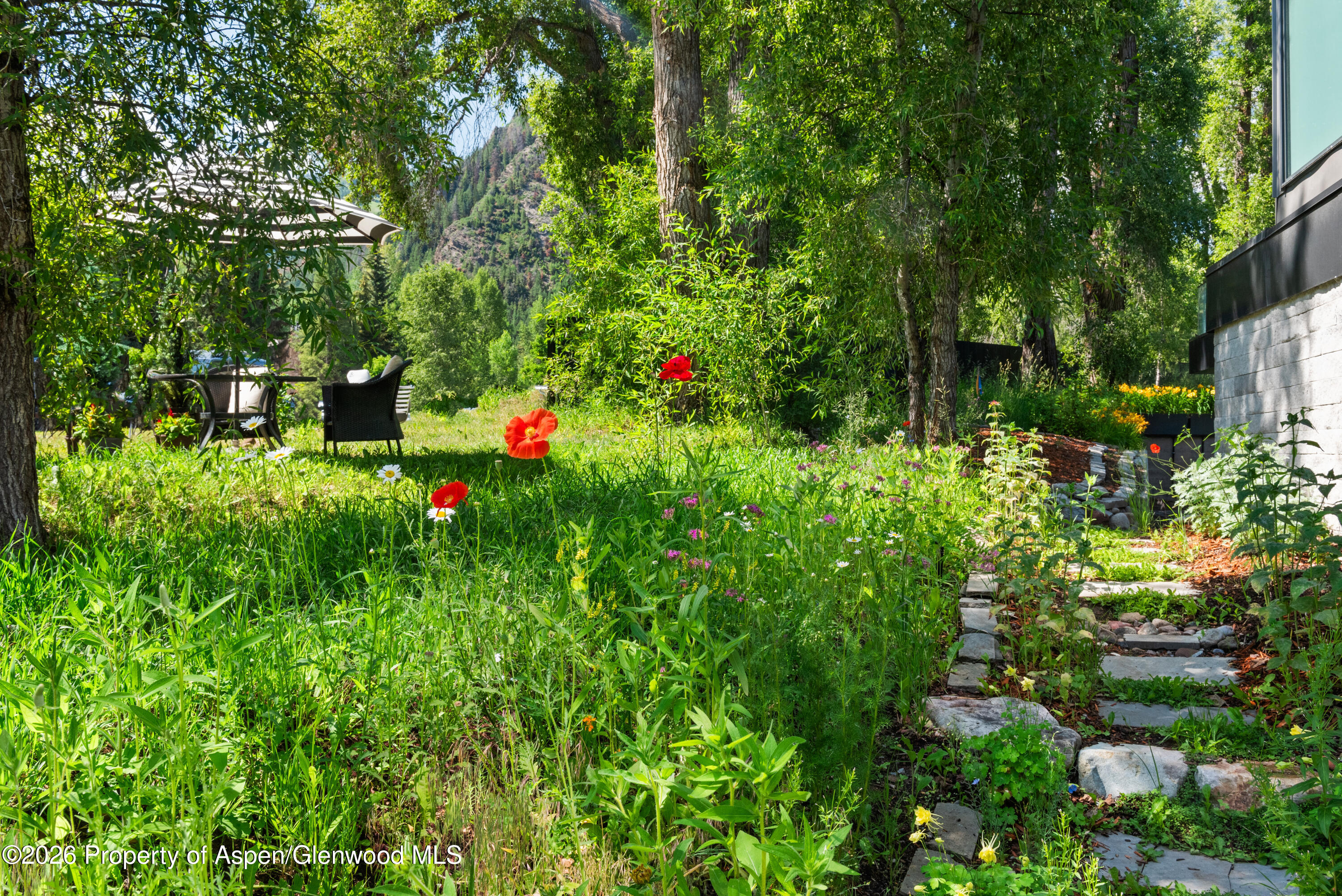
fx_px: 1193
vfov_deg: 41.1
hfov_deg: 58.7
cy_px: 448
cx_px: 671
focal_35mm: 32
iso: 400
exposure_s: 1/60
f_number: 14
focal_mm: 32
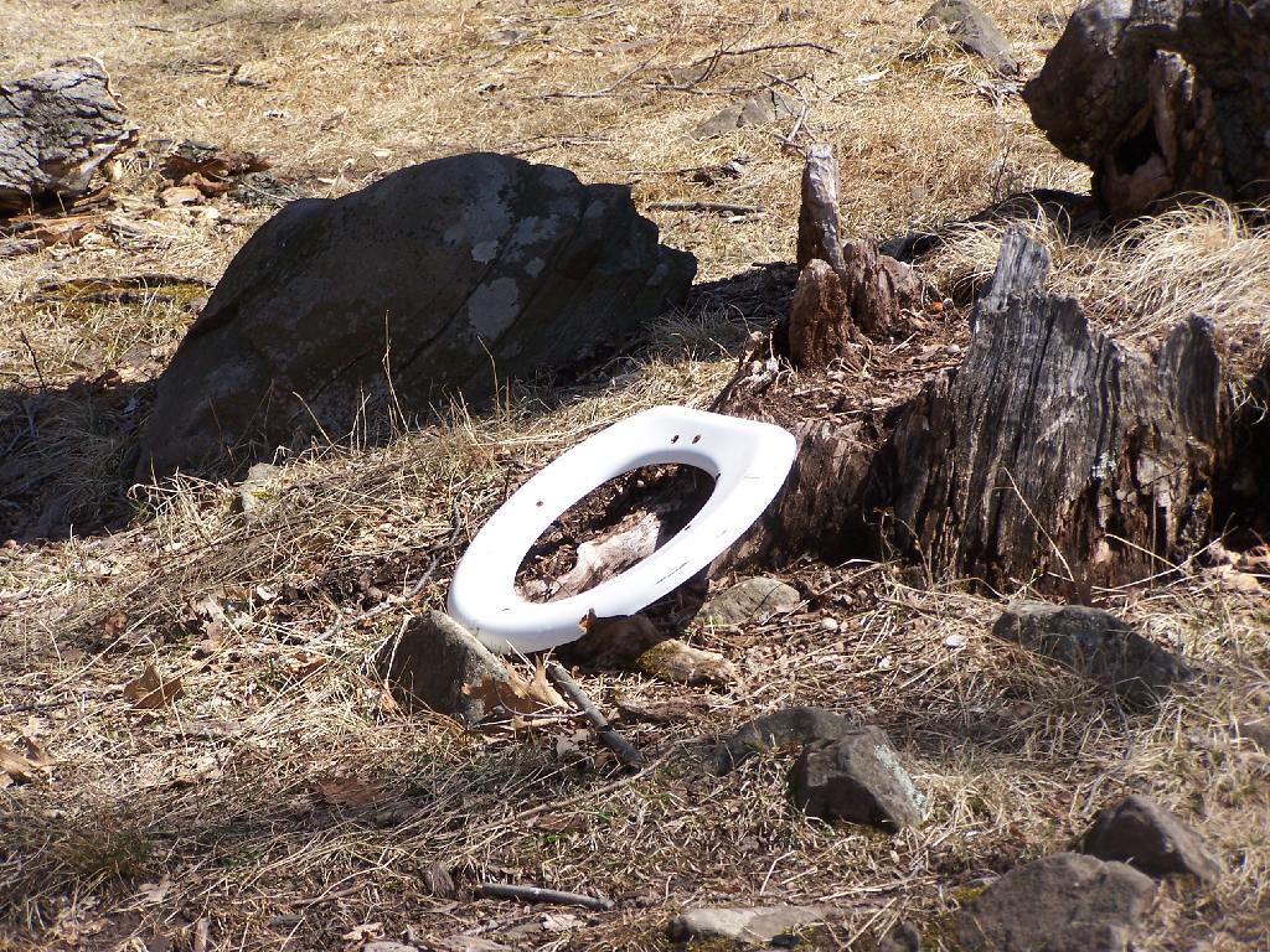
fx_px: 5833
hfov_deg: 12.4
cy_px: 476
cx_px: 635
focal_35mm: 159
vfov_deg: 9.3
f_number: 3.2
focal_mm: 26.4
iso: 80
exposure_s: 1/640
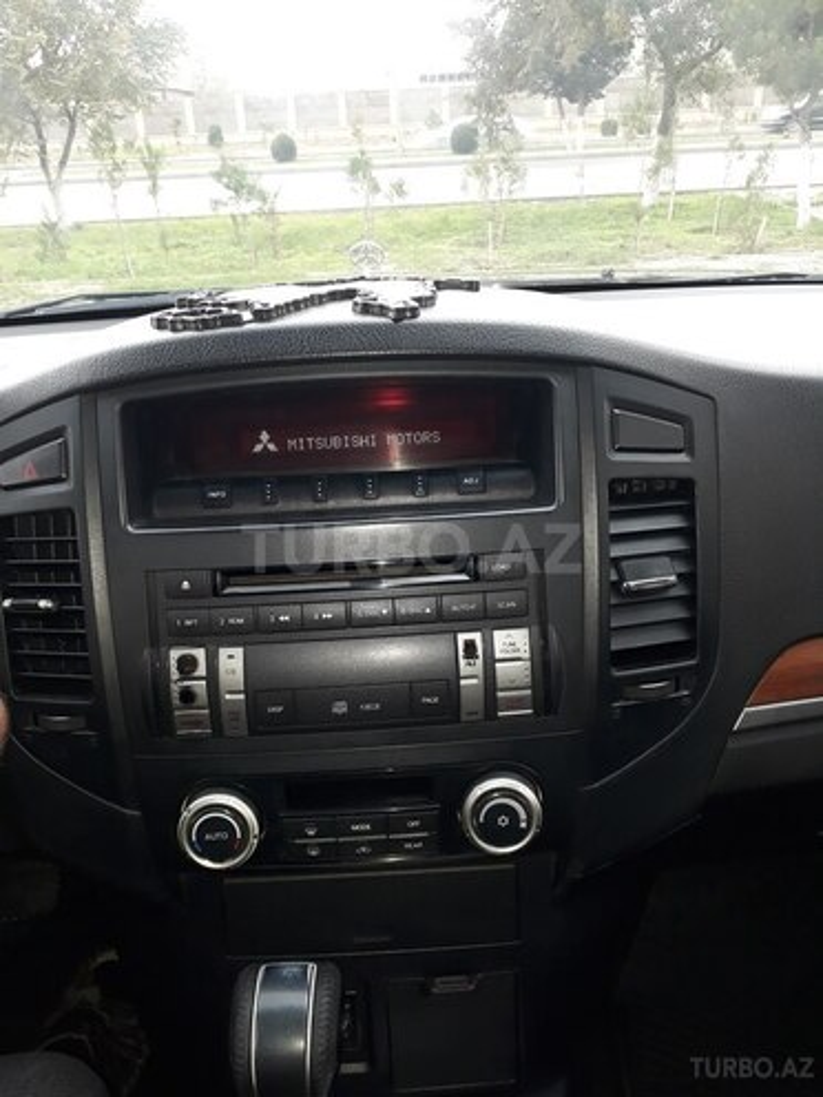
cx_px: 412
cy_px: 548
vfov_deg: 65.3
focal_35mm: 27
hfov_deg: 51.4
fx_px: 856
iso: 64
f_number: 1.9
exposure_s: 1/33
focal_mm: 3.6
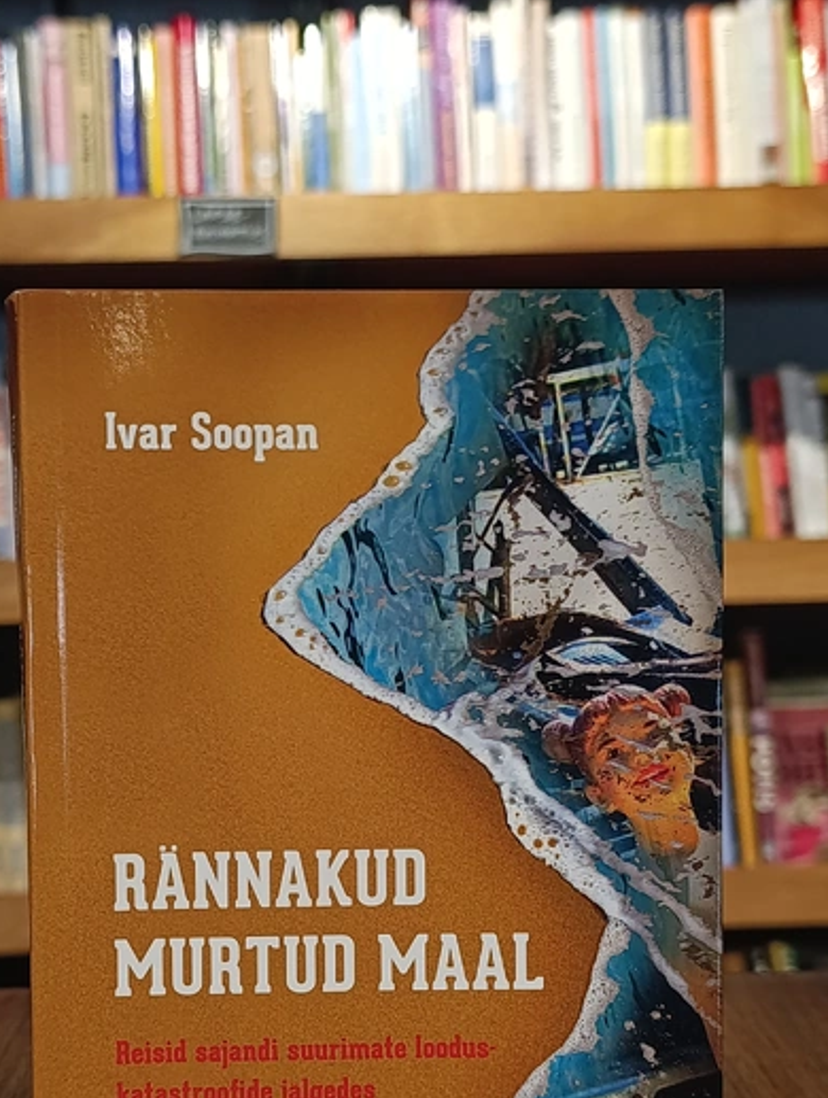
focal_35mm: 54
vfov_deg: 35.2
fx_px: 1716
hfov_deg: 27.1
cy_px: 706
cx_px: 362
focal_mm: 6.11
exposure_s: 1/100
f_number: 1.65
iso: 298
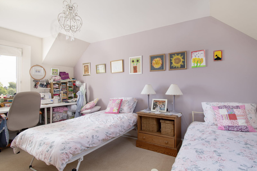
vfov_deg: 67.3
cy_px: 86
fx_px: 128
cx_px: 131
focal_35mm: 18
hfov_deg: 90.0
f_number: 9
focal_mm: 10
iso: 125
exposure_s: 1/5
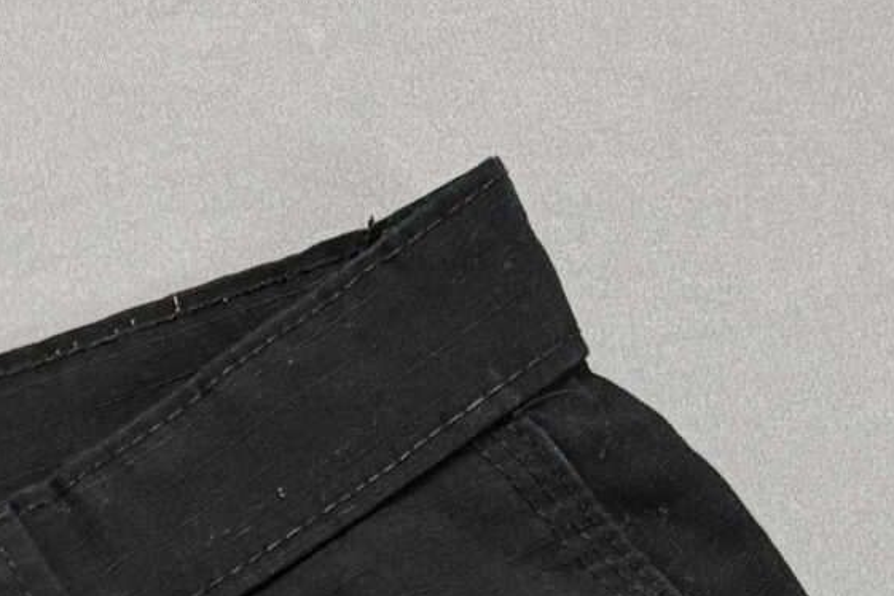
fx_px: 2831
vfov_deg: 9.1
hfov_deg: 16.1
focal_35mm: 114
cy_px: 1928
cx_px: -516
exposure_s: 1/60
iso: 250
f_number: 1.78
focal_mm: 6.76
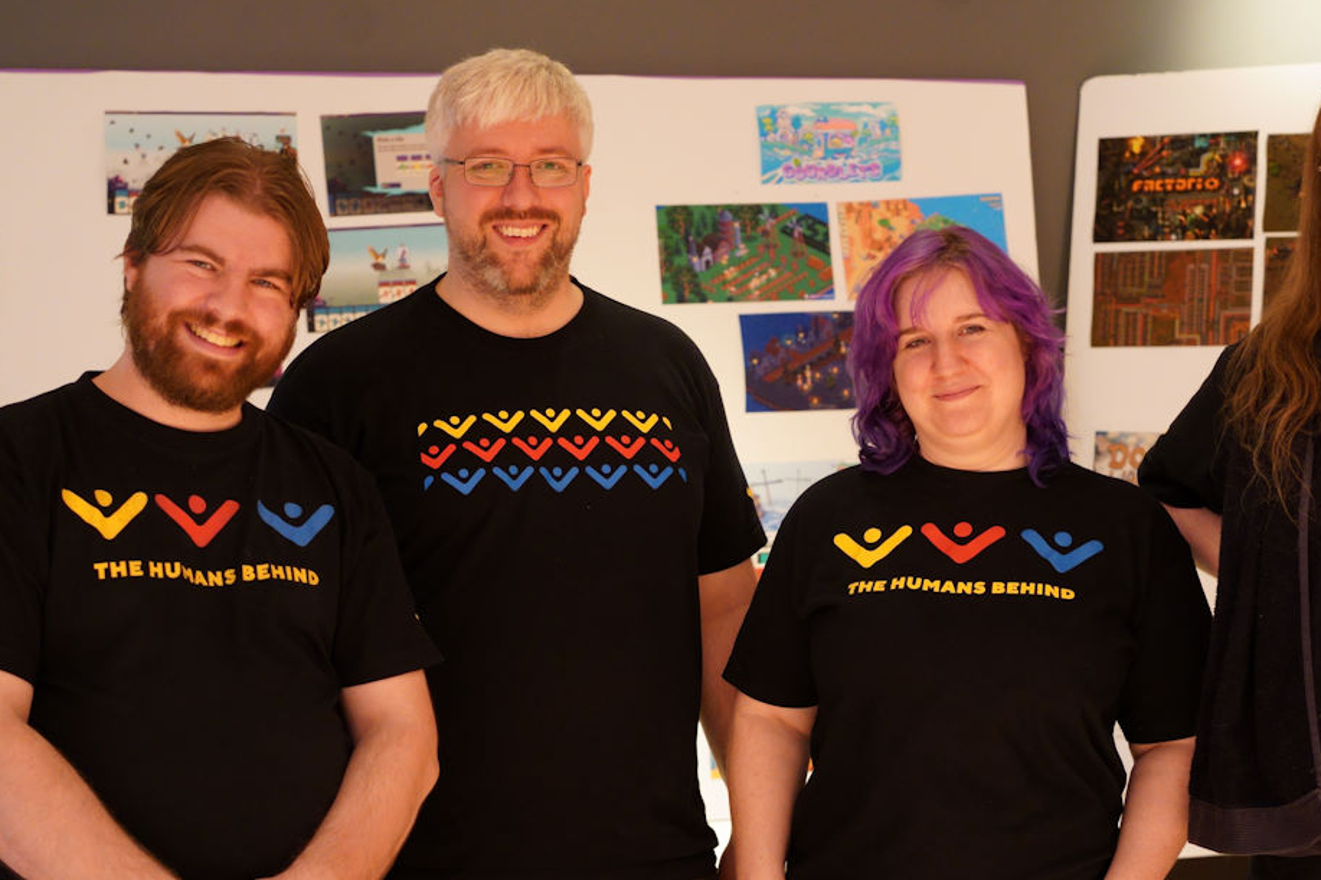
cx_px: 808
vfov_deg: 18.9
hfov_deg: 28.0
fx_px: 2641
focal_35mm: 72
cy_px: 431
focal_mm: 55
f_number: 3.5
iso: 4000
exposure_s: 1/60
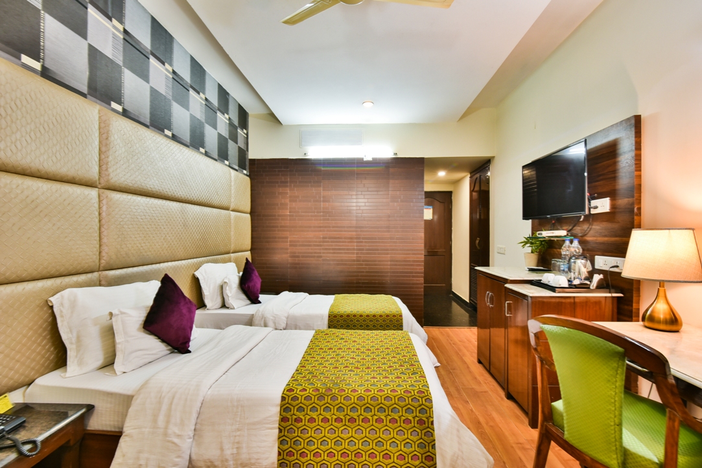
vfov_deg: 73.8
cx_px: 351
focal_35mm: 16
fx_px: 312
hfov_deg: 96.7
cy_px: 234
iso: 640
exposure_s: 1/10
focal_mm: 16
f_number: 7.1
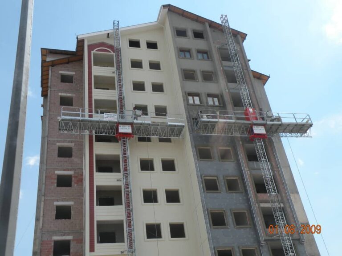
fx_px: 415
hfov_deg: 44.8
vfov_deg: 34.3
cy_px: 128
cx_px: 171
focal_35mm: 42
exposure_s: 1/238
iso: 64
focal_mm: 7.4
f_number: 6.3
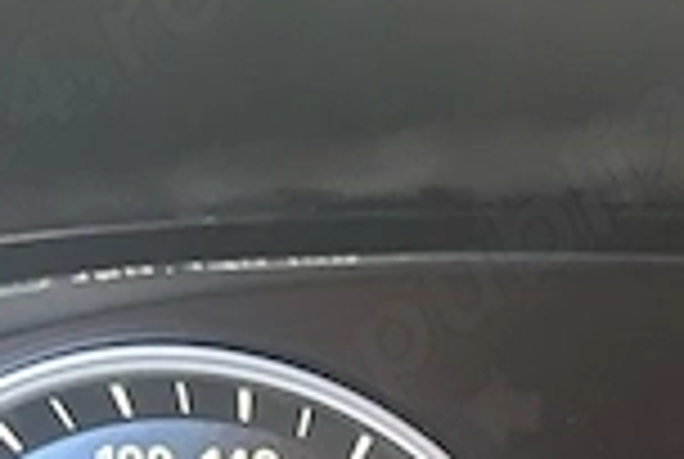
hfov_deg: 14.0
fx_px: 2703
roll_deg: -4.4
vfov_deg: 9.0
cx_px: 814
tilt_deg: -31.7
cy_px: 976
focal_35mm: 142
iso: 160
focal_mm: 5.7
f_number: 1.5
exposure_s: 1/60
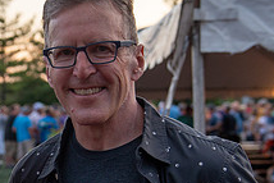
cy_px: 130
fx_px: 784
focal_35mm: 103
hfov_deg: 19.0
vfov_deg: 13.3
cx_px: -32
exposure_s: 1/200
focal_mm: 38
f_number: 4
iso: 400
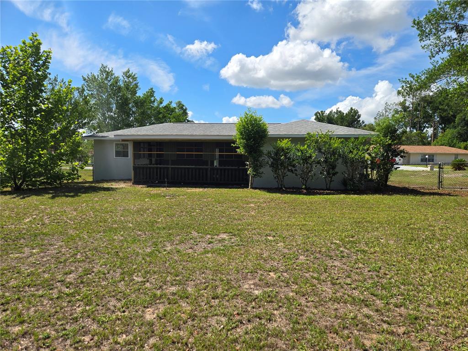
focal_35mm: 23
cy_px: 176
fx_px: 311
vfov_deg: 58.9
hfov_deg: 73.9
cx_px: 234
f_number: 1.8
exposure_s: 1/1794
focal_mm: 5.4
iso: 25
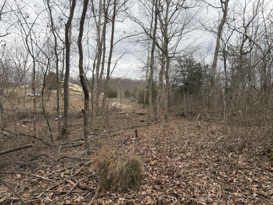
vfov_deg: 56.8
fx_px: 189
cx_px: 136
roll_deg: +0.1
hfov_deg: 71.6
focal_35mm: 24
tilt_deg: +4.0
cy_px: 102
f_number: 1.78
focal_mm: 6.76
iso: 80
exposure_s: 1/1553
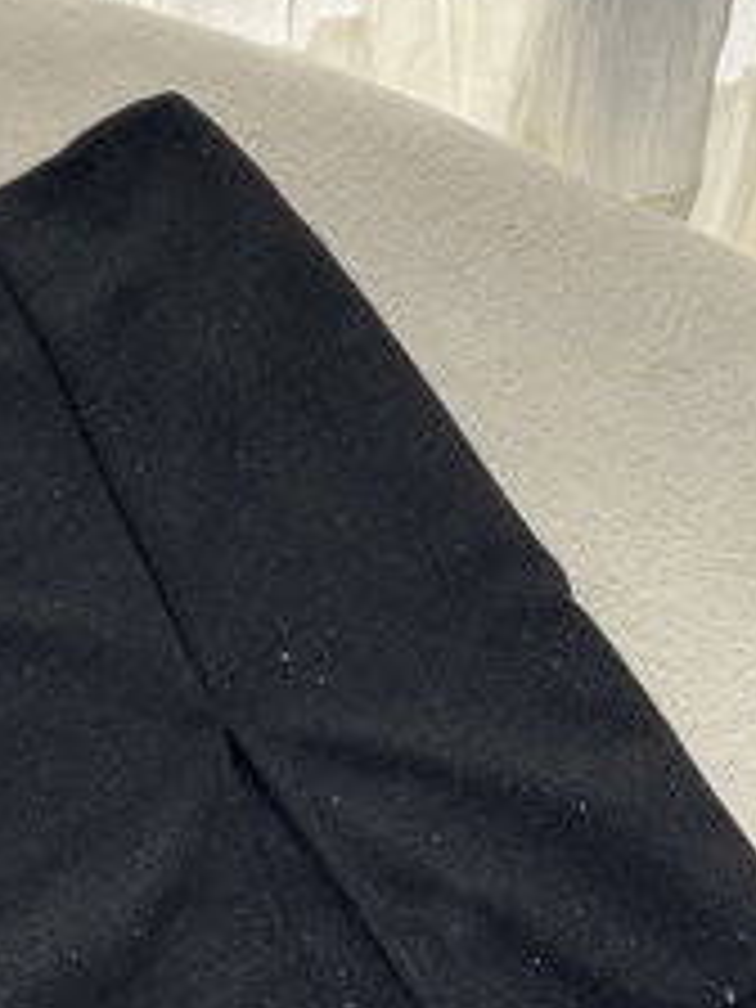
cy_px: 664
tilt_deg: -65.7
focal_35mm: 114
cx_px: -18
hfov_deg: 12.8
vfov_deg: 17.2
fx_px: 3320
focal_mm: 6.76
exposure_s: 1/137
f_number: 1.78
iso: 50
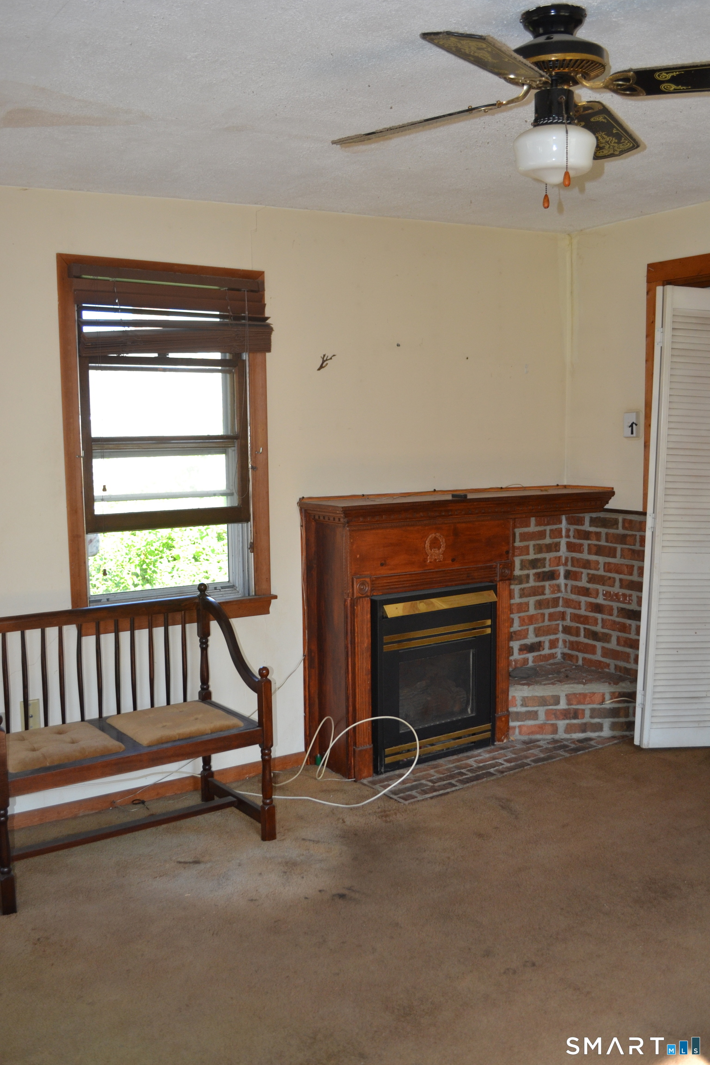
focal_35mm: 33
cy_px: 532
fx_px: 976
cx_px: 355
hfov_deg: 40.0
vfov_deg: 57.2
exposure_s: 1/160
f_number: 3.8
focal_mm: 22
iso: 400
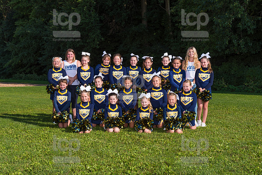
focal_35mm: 50
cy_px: 88
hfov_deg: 39.3
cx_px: 126
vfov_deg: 26.8
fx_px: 367
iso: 80
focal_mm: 48
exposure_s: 1/250
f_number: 7.1
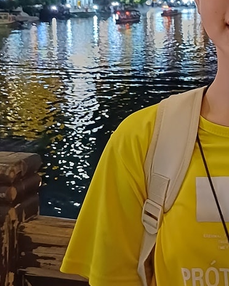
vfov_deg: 28.6
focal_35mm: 63
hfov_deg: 23.2
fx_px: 534
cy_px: 15
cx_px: 231
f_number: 1.8
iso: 1600
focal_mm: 4.65
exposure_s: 1/16.7
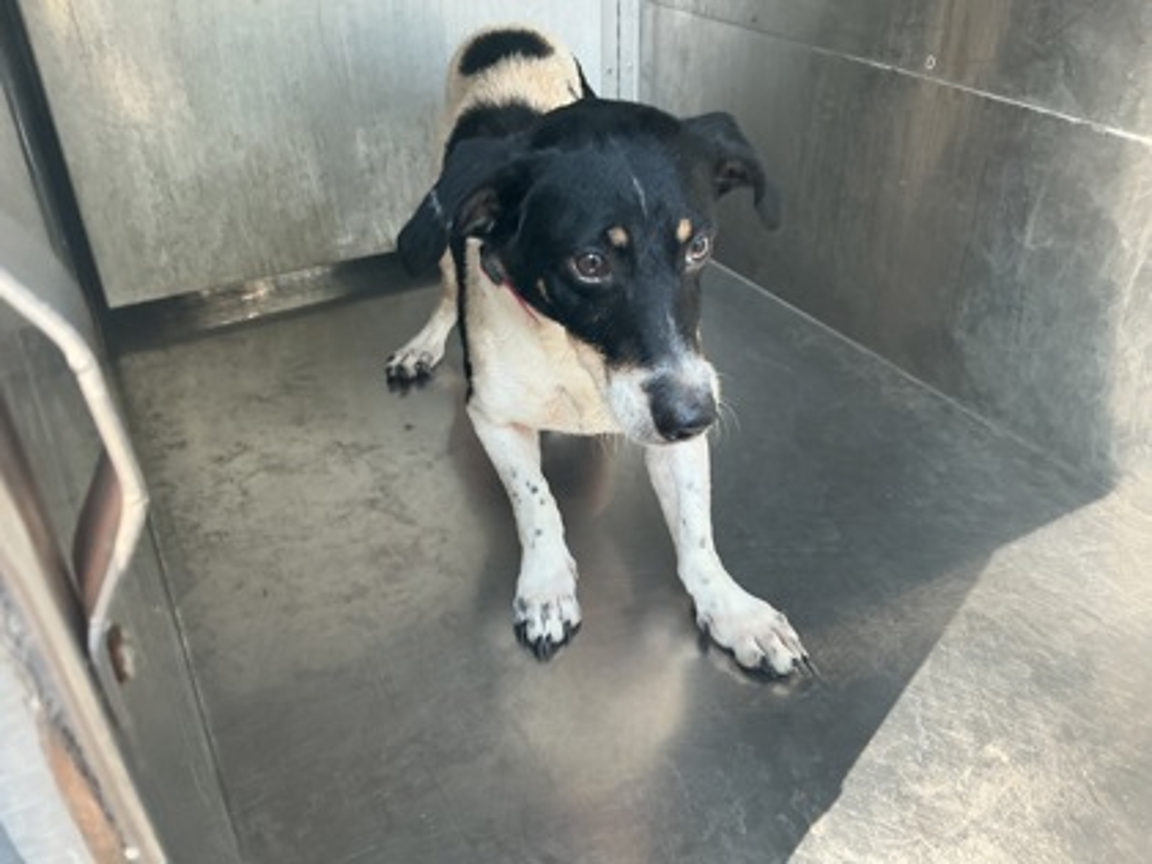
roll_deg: +0.4
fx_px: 965
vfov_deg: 48.2
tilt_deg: -32.1
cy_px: 432
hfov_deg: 61.7
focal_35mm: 29
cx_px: 576
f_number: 1.8
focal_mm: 3
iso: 64
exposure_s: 1/60
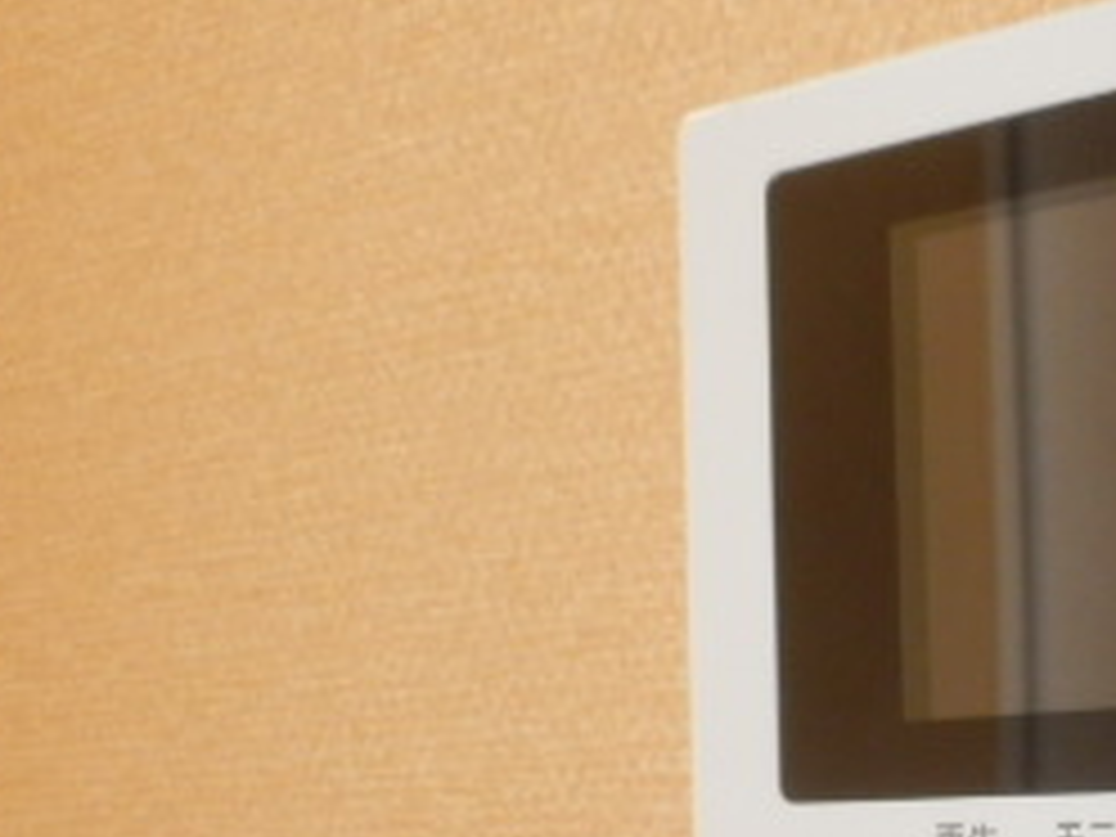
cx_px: 1084
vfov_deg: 22.8
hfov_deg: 29.4
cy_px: 824
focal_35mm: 62
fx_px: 1999
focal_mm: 4.2
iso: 250
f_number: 3
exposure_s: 1/30
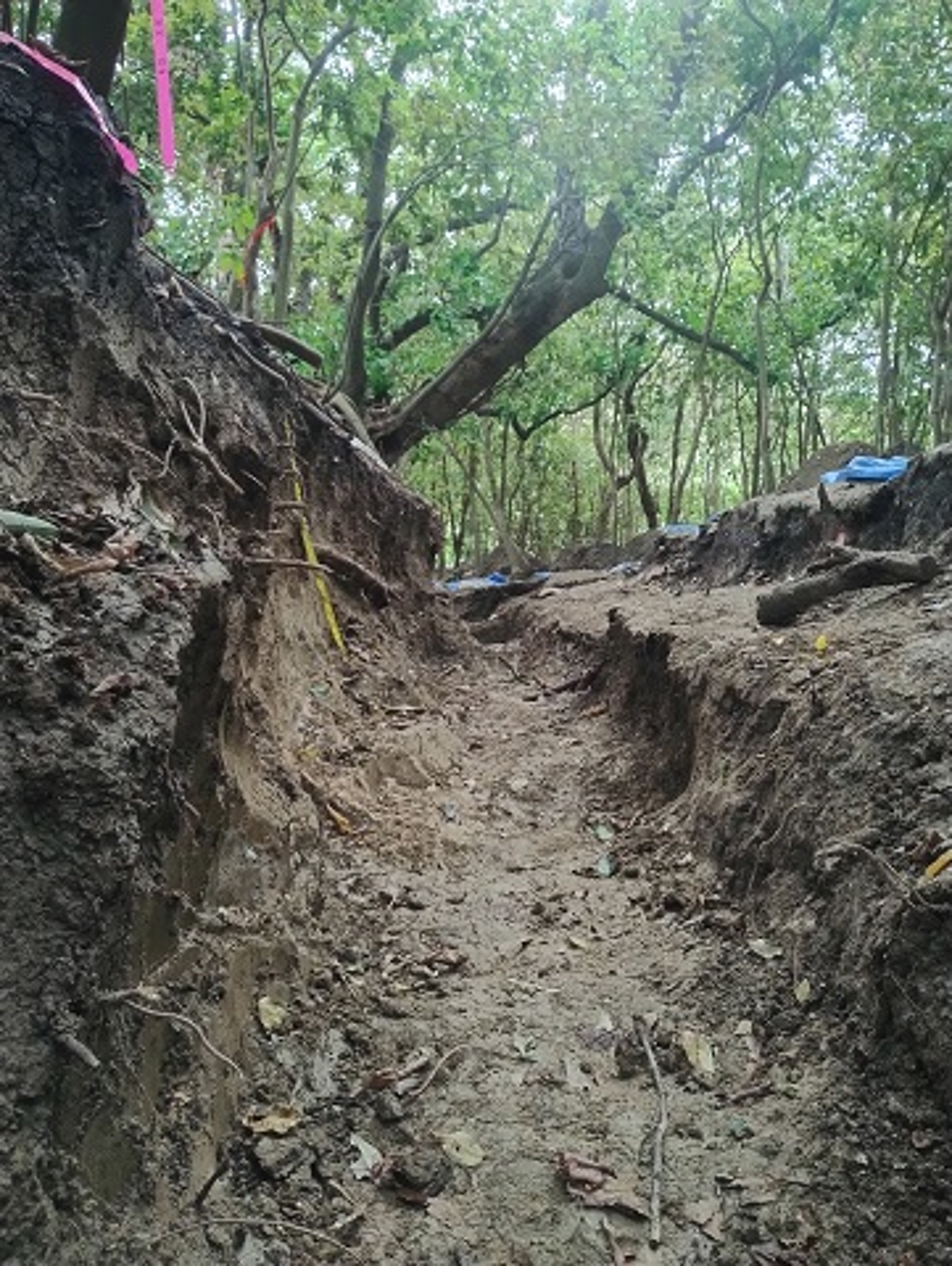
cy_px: 633
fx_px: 1025
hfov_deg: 49.8
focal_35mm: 28
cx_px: 476
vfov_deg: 63.4
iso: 941
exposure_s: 1/60
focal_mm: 4.27
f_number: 1.8
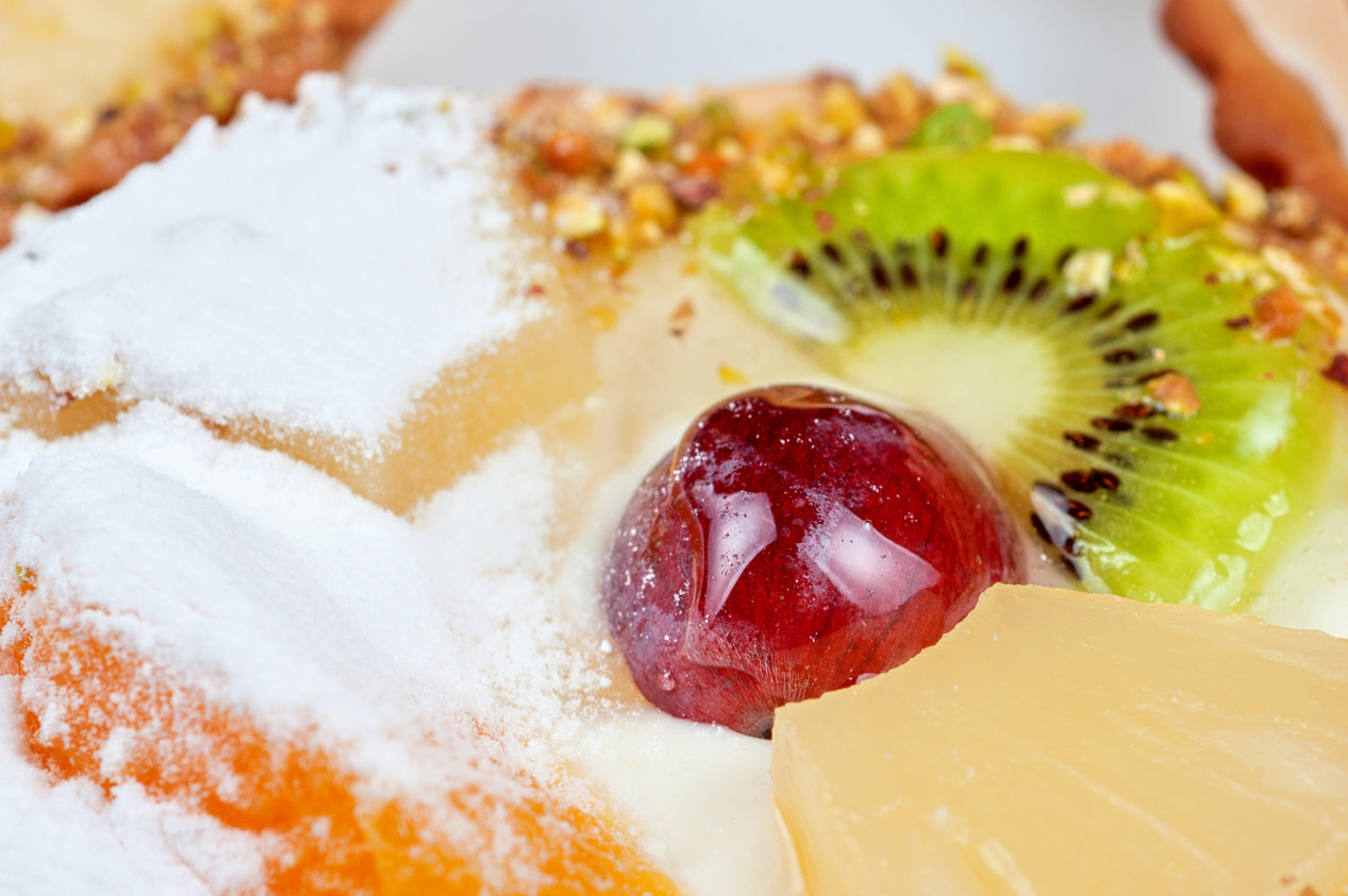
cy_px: 644
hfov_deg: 21.0
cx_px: 868
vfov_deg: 14.0
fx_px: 3630
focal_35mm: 97
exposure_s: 1/160
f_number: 13
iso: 100
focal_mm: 60
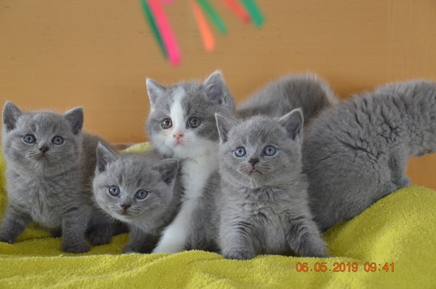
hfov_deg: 19.5
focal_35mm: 105
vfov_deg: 13.0
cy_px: 144
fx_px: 1269
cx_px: 218
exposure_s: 1/125
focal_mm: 70
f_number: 5.6
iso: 2500
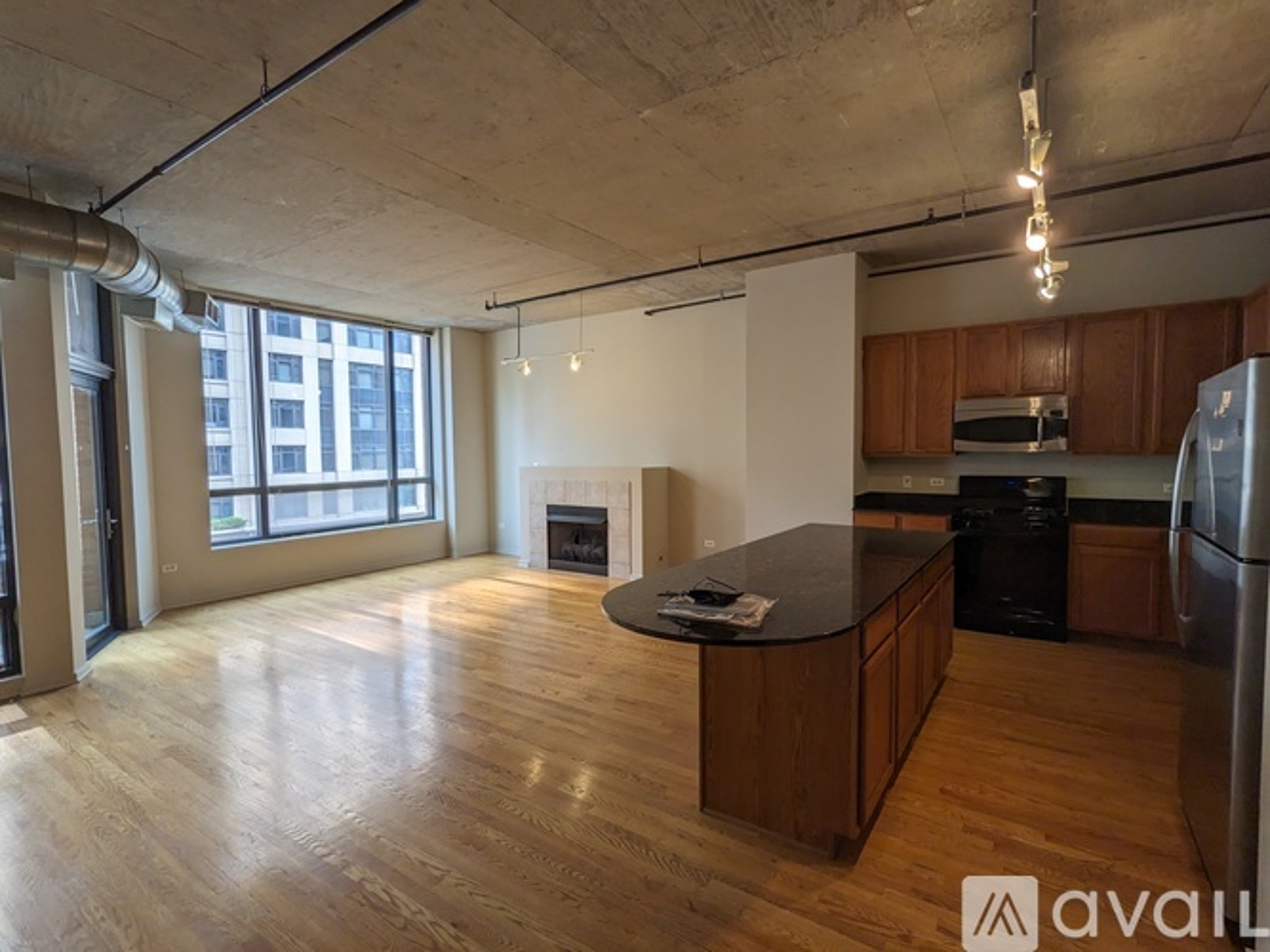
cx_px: 635
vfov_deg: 78.1
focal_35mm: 16
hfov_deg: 94.5
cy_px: 476
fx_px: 587
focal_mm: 2.22
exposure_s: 1/60
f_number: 2.2
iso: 38
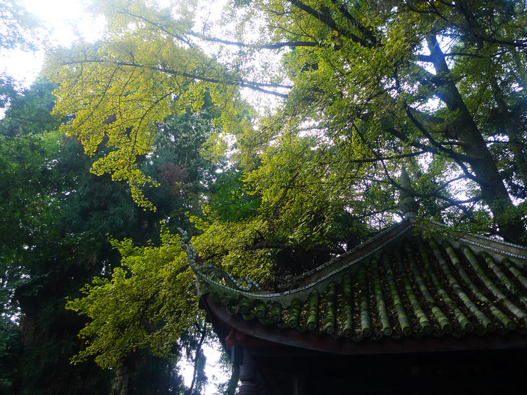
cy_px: 198
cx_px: 264
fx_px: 533
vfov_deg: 40.7
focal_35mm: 35
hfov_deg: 52.6
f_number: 2.3
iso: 80
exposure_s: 1/100
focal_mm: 7.4
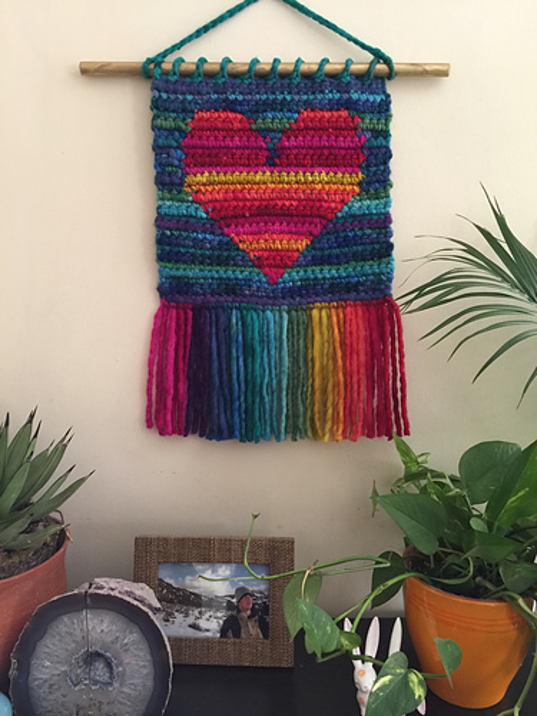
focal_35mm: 29
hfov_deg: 48.2
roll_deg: +0.9
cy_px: 358
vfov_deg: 61.7
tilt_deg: -8.3
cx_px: 268
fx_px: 600
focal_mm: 4.15
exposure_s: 1/15
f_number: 2.2
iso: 100
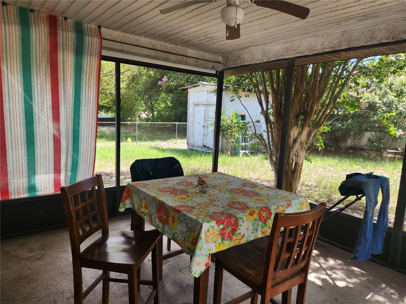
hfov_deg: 73.9
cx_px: 203
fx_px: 270
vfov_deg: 58.9
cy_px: 152
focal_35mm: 23
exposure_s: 1/180
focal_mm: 5.4
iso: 40
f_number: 1.8
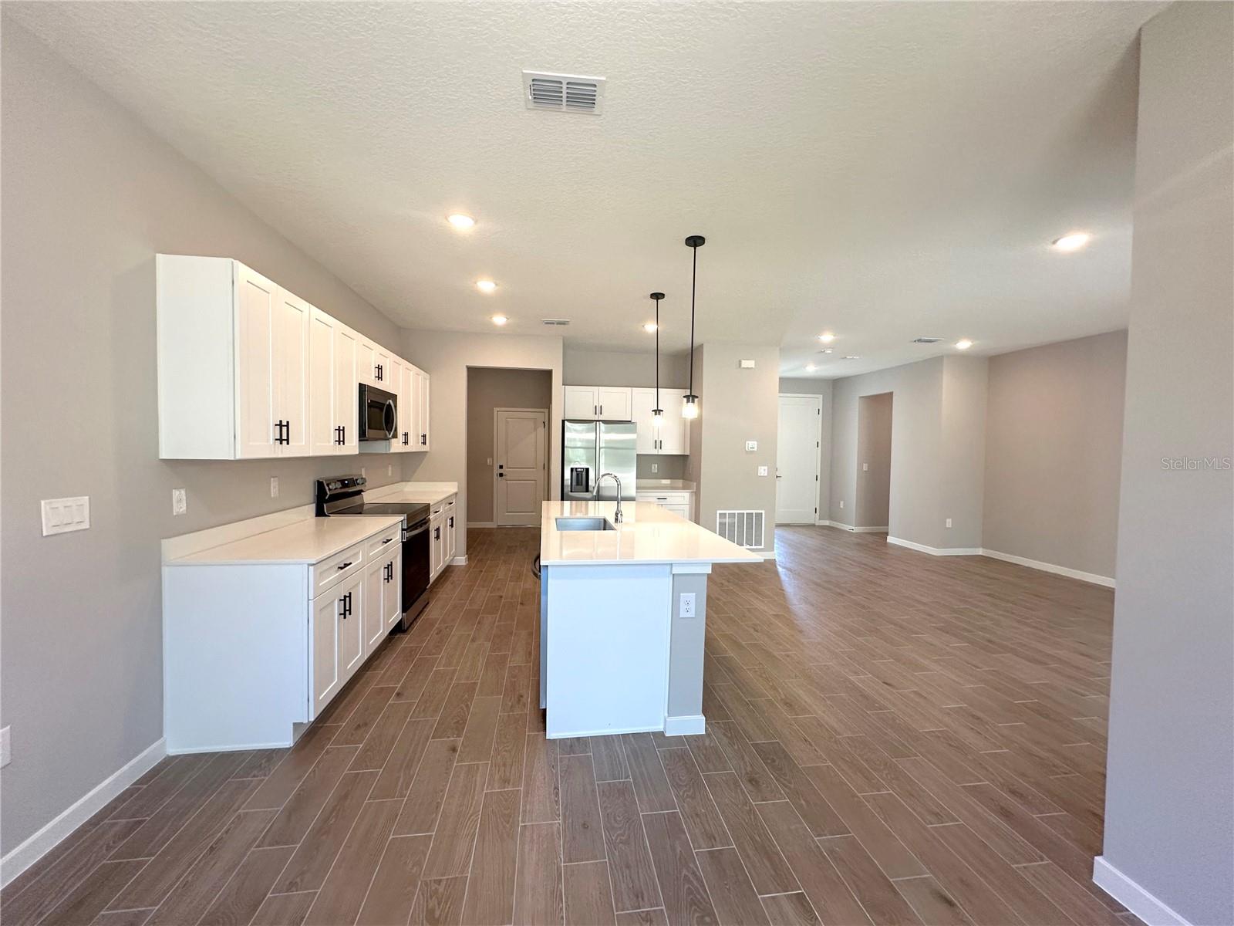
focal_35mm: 14
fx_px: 499
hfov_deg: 102.1
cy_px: 463
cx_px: 617
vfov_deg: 85.7
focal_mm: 2.22
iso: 200
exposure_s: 1/120
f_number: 2.2
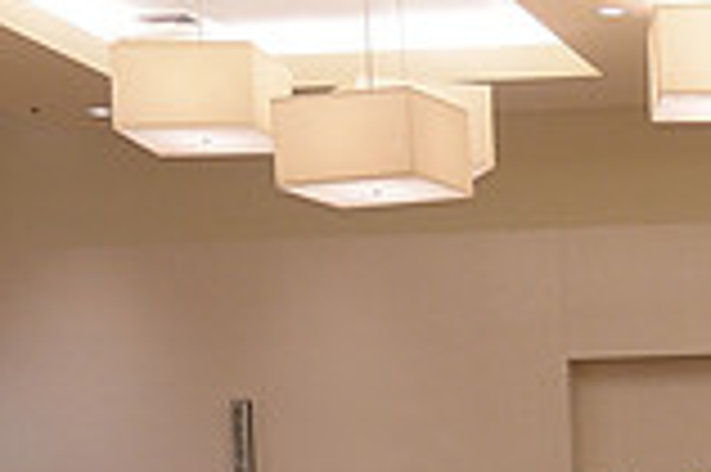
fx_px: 2900
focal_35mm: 147
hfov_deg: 13.4
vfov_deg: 9.0
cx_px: 940
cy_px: 820
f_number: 4.5
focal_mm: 40
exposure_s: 1/250
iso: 1600
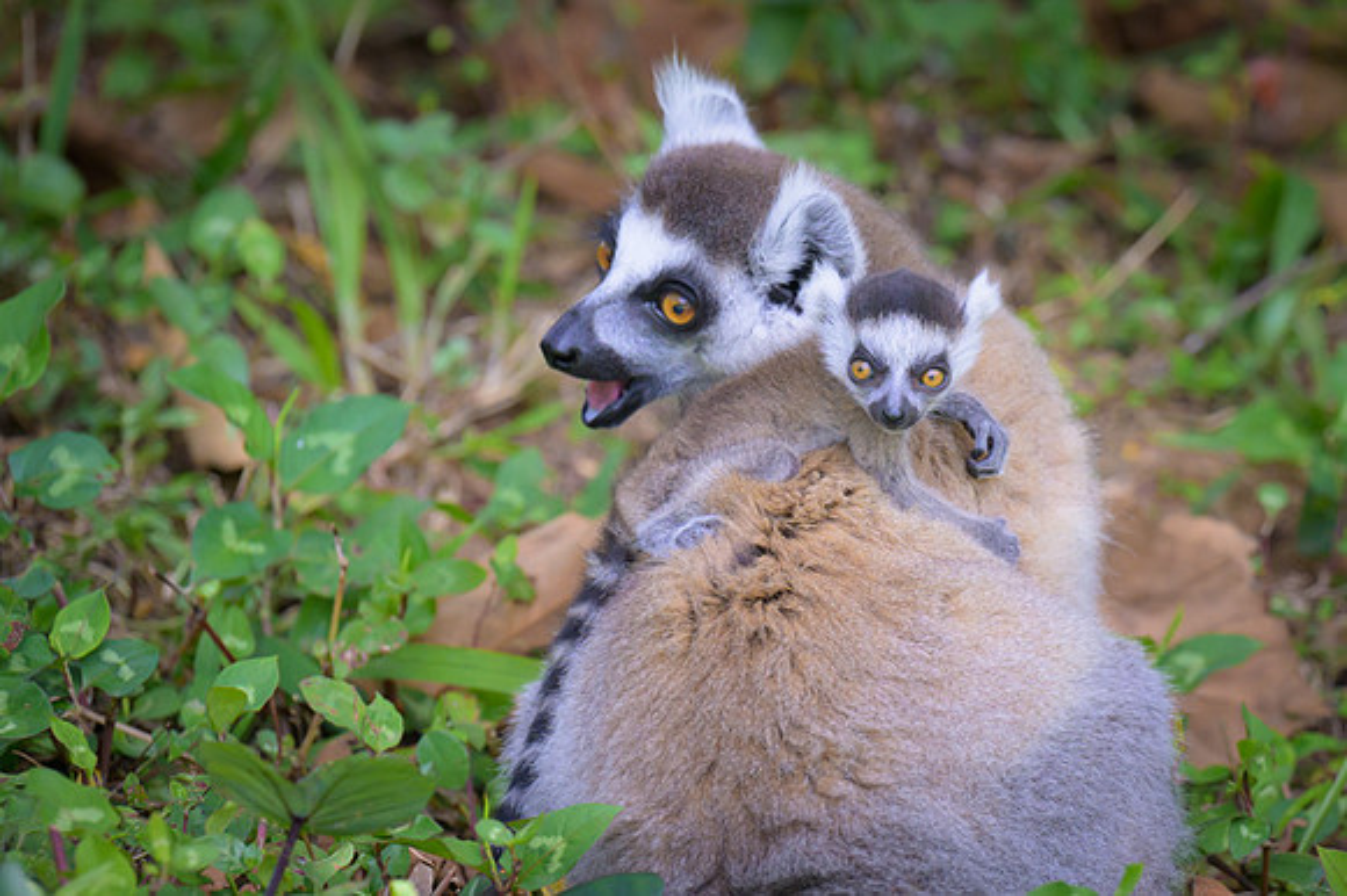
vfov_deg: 4.5
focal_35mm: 308
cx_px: 998
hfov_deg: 6.7
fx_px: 11534
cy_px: 468
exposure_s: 1/1600
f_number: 4
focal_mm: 170
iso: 800
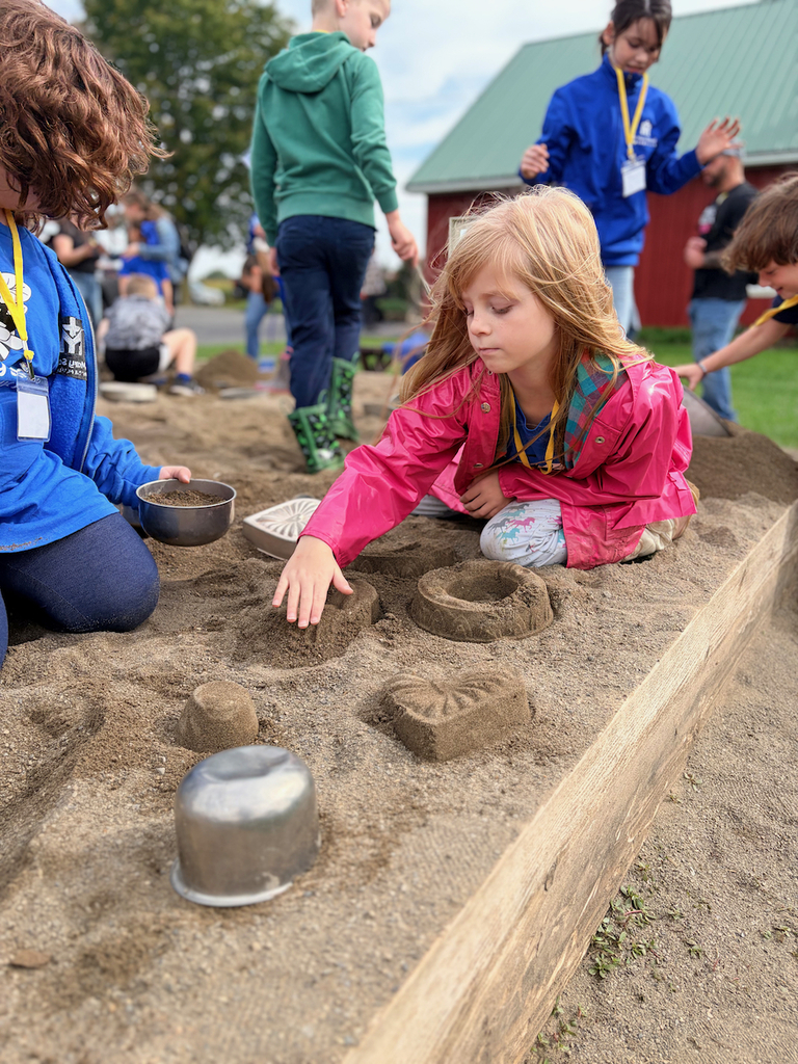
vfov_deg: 67.3
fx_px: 799
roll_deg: -0.3
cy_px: 532
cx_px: 399
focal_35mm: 26
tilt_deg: -14.9
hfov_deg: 53.1
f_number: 1.6
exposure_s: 1/1337
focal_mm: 5.96
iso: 50
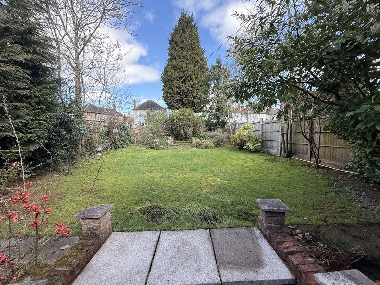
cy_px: 145
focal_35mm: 15
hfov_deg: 98.2
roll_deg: +1.8
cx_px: 192
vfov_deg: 81.7
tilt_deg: -2.3
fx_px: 165
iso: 64
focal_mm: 2.22
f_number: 2.2
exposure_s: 1/306
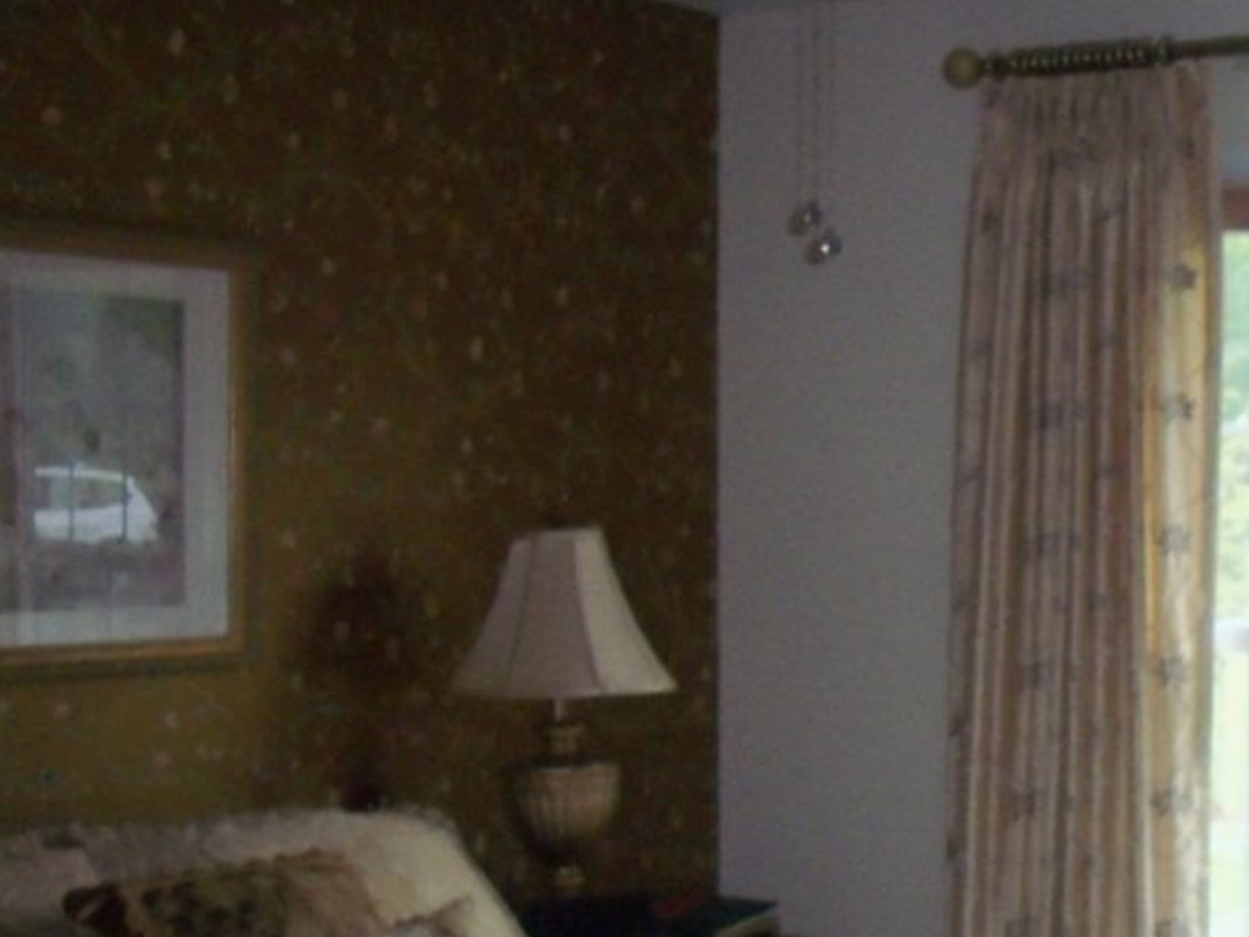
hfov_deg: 26.4
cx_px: 1034
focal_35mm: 72
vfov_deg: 20.2
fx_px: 2598
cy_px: 729
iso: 400
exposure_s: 1/60
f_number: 3.5
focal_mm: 6.3
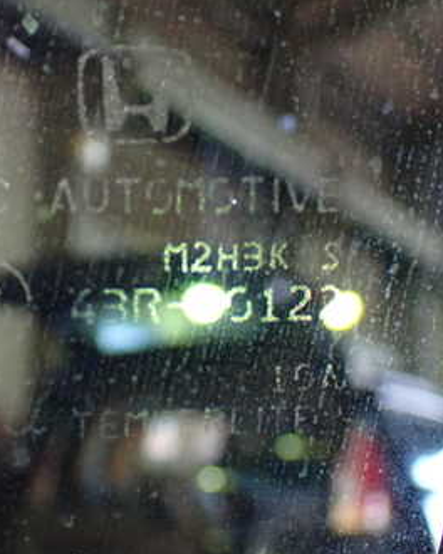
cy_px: 238
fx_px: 1278
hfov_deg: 19.6
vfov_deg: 24.4
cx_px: 144
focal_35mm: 78
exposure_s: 1/80
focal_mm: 7.84
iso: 800
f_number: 2.9
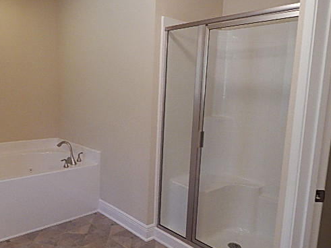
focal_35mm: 30
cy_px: 127
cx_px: 129
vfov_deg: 46.8
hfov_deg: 59.4
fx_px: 287
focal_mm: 4
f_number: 3
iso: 280
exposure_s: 1/30
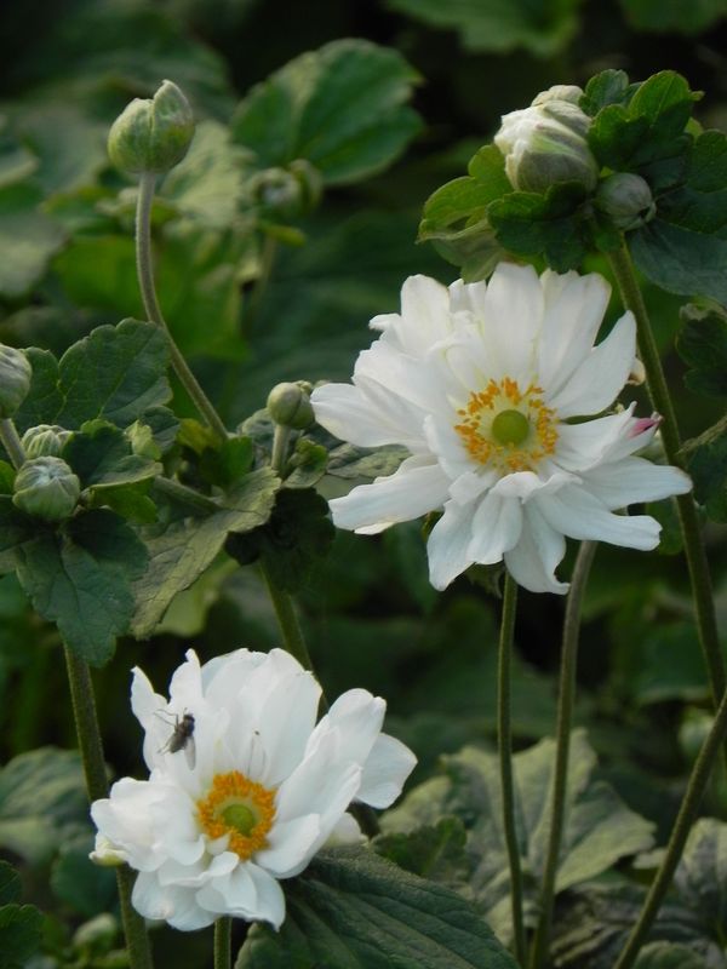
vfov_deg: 5.9
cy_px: 484
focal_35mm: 337
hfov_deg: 4.4
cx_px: 364
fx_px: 9437
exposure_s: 1/30
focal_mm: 59.9
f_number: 5
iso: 160
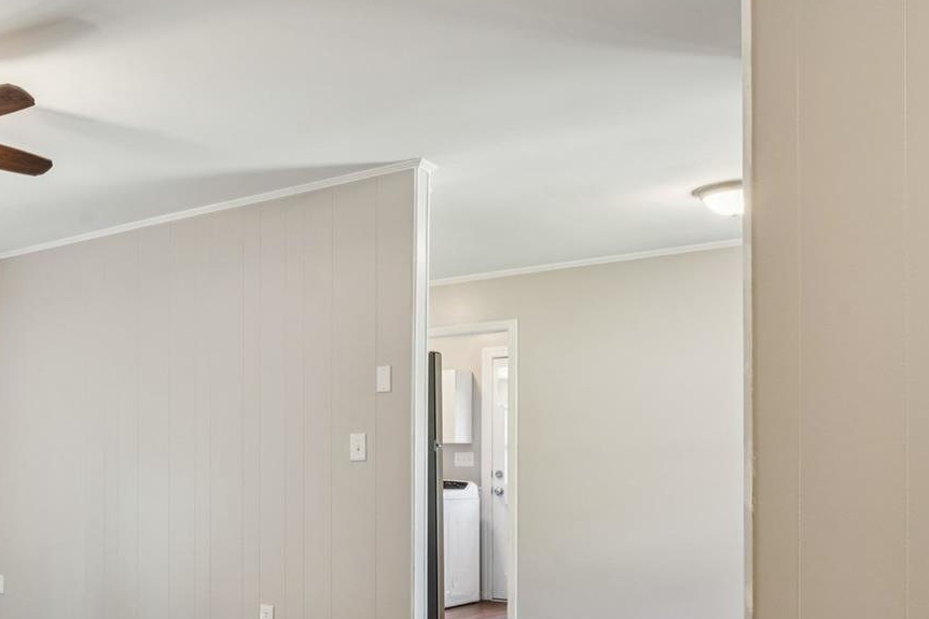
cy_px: 463
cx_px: 125
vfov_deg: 33.4
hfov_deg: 45.5
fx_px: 1011
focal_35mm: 39
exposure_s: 1.6
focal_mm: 16.5
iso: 100
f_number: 13
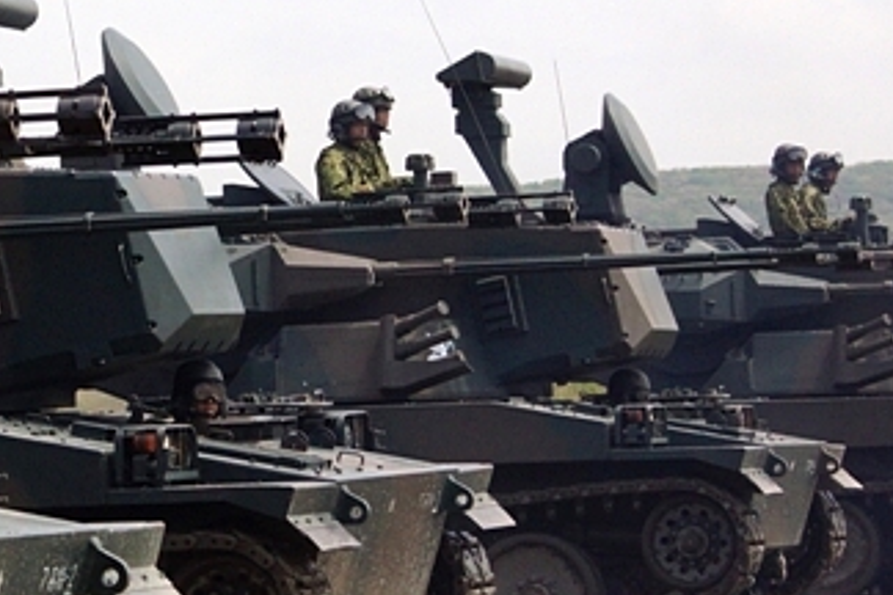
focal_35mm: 162
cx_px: 207
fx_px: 4018
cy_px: 428
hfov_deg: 12.6
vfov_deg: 8.5
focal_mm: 70
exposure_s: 1/2500
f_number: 8
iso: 800
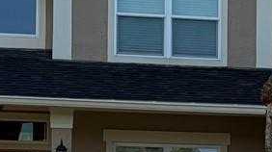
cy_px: 232
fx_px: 1160
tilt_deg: +0.1
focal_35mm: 161
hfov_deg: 13.2
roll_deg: -0.6
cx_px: 286
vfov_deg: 7.4
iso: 50
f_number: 1.6
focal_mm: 5.96
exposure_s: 1/2012
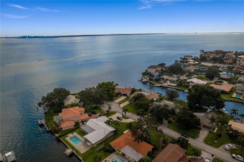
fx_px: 149
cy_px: 81
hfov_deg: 78.6
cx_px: 122
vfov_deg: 57.2
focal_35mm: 22
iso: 100
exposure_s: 1/4000
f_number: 2.8
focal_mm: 8.38
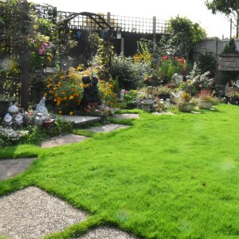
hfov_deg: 39.6
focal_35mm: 41
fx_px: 321
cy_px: 80
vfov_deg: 40.4
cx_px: 183
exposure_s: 1/200
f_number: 25
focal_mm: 13
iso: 2800
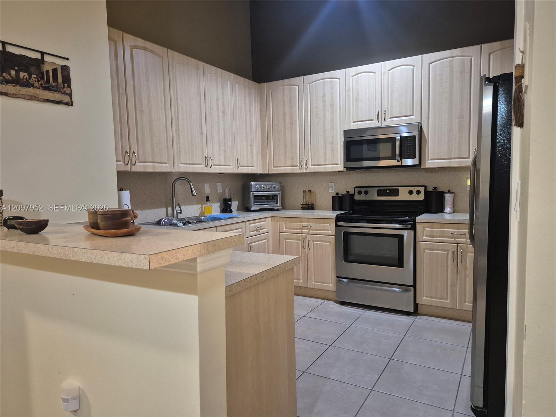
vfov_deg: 58.9
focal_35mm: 23
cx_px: 278
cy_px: 208
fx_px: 369
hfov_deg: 73.9
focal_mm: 5.4
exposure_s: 1/60
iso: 800
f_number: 1.8
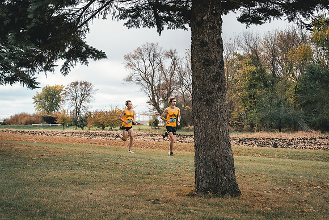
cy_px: 115
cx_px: 193
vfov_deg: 22.7
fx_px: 547
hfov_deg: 33.4
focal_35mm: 60
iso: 400
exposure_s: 1/1000
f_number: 6.3
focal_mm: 50
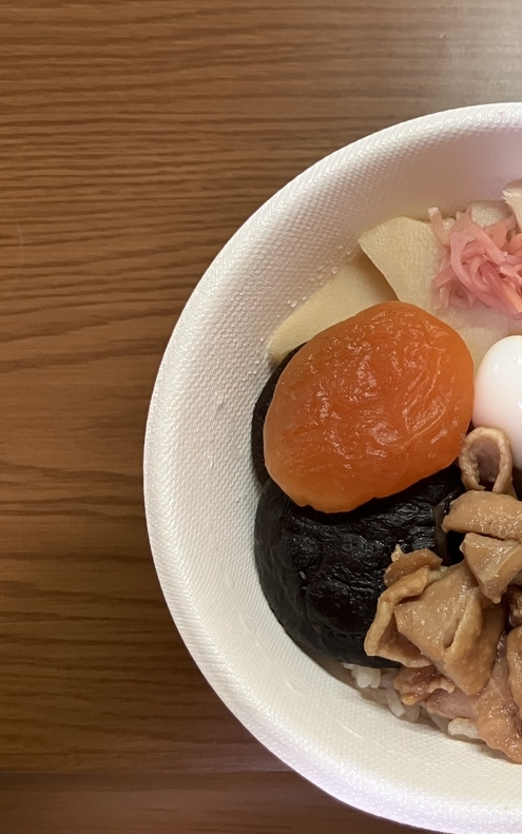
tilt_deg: -75.0
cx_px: 630
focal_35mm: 45
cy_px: 370
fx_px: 1023
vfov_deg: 44.3
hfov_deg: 25.6
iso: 250
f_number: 1.8
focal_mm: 3.99
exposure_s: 1/50
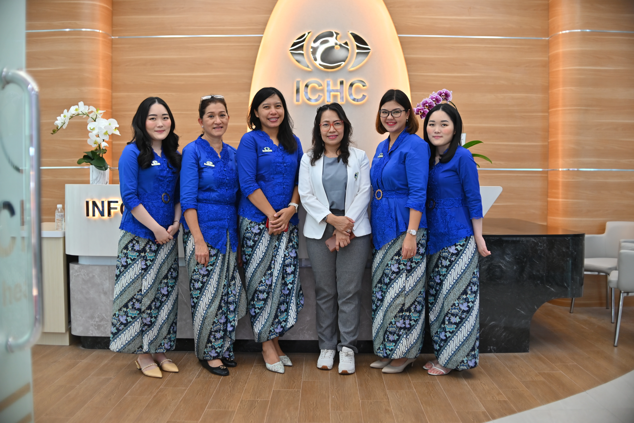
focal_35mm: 35
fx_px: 617
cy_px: 212
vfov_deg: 37.9
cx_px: 317
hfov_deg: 54.4
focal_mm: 35
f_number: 2
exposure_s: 1/125
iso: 250
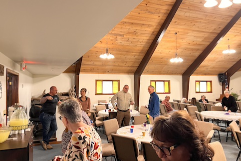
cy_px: 79
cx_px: 121
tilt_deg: +1.5
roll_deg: +0.9
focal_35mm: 28
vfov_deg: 46.4
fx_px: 187
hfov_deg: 65.5
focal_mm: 5.7
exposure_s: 1/60
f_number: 1.5
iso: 250
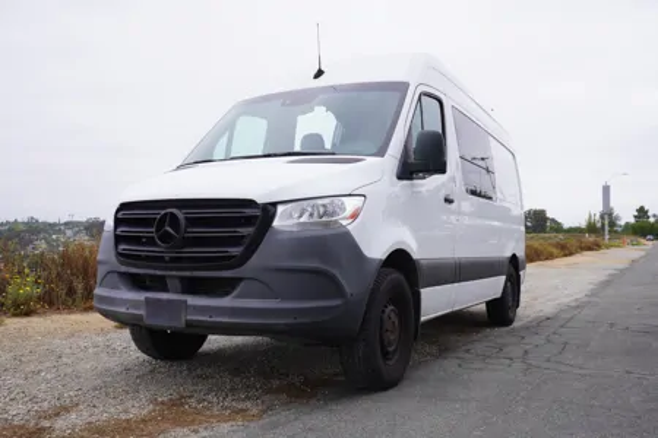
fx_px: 576
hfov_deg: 59.5
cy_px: 219
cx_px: 329
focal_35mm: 32
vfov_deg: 41.7
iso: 100
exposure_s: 1/125
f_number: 9
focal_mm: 21
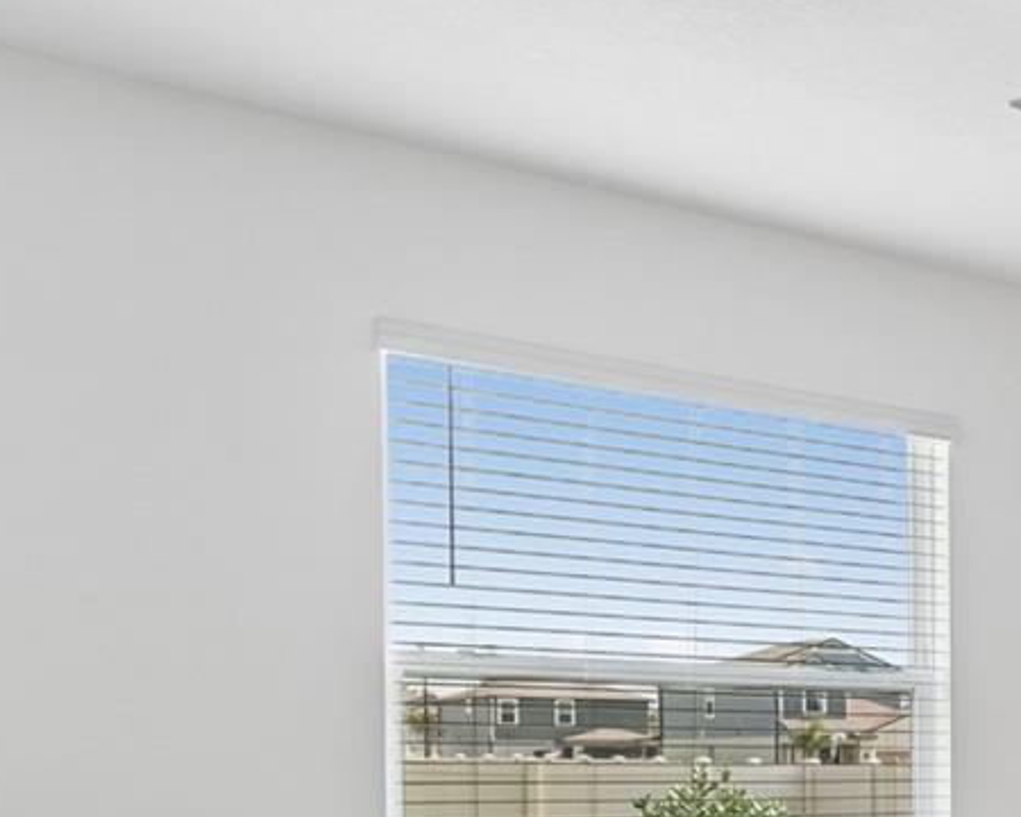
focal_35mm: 50
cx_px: 1640
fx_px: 1511
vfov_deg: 28.1
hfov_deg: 25.1
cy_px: 856
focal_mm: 10
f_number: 7.1
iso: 100
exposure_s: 1/20
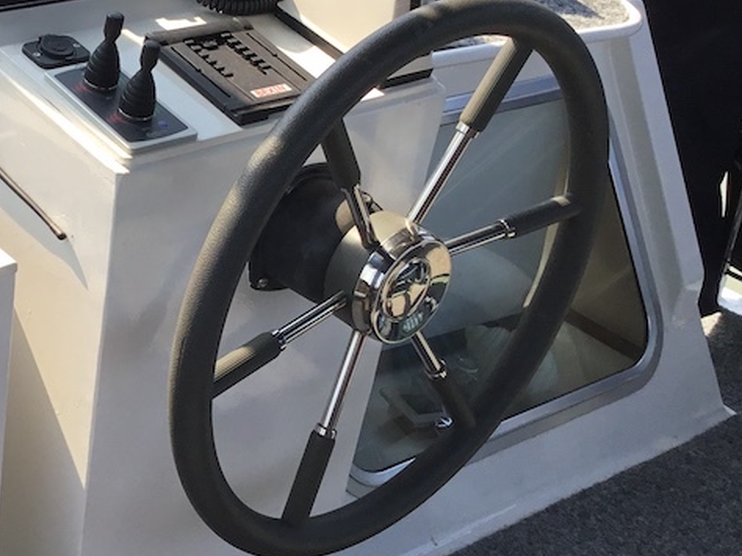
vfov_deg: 21.6
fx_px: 1435
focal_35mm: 67
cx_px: 31
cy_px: 110
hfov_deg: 27.6
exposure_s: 1/450
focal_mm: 3.3
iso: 25
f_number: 2.4
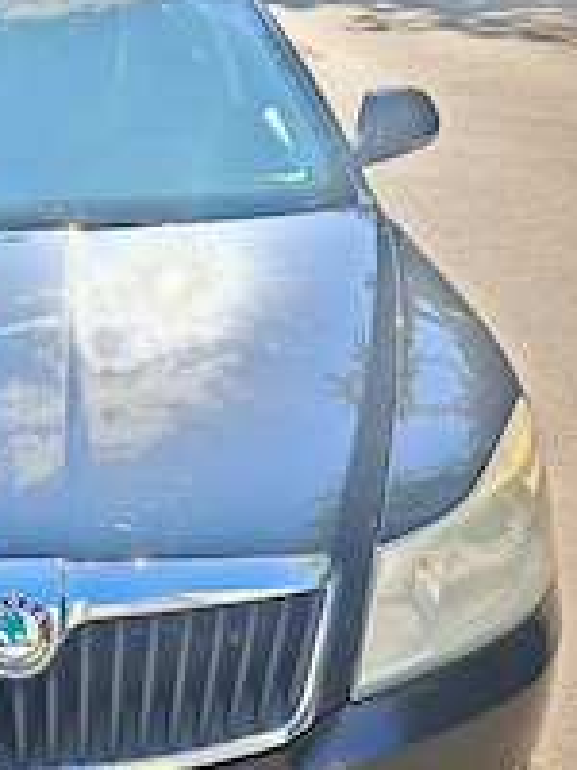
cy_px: 435
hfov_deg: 25.9
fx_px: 1200
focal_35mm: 54
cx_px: 31
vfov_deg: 35.5
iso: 50
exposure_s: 1/910
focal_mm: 6.67
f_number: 1.9
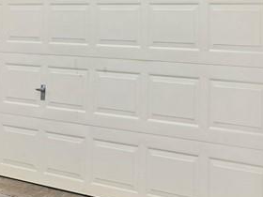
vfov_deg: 16.2
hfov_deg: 22.5
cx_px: 251
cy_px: -91
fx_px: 638
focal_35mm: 84
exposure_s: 1/3637
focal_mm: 5.4
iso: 80
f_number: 1.8
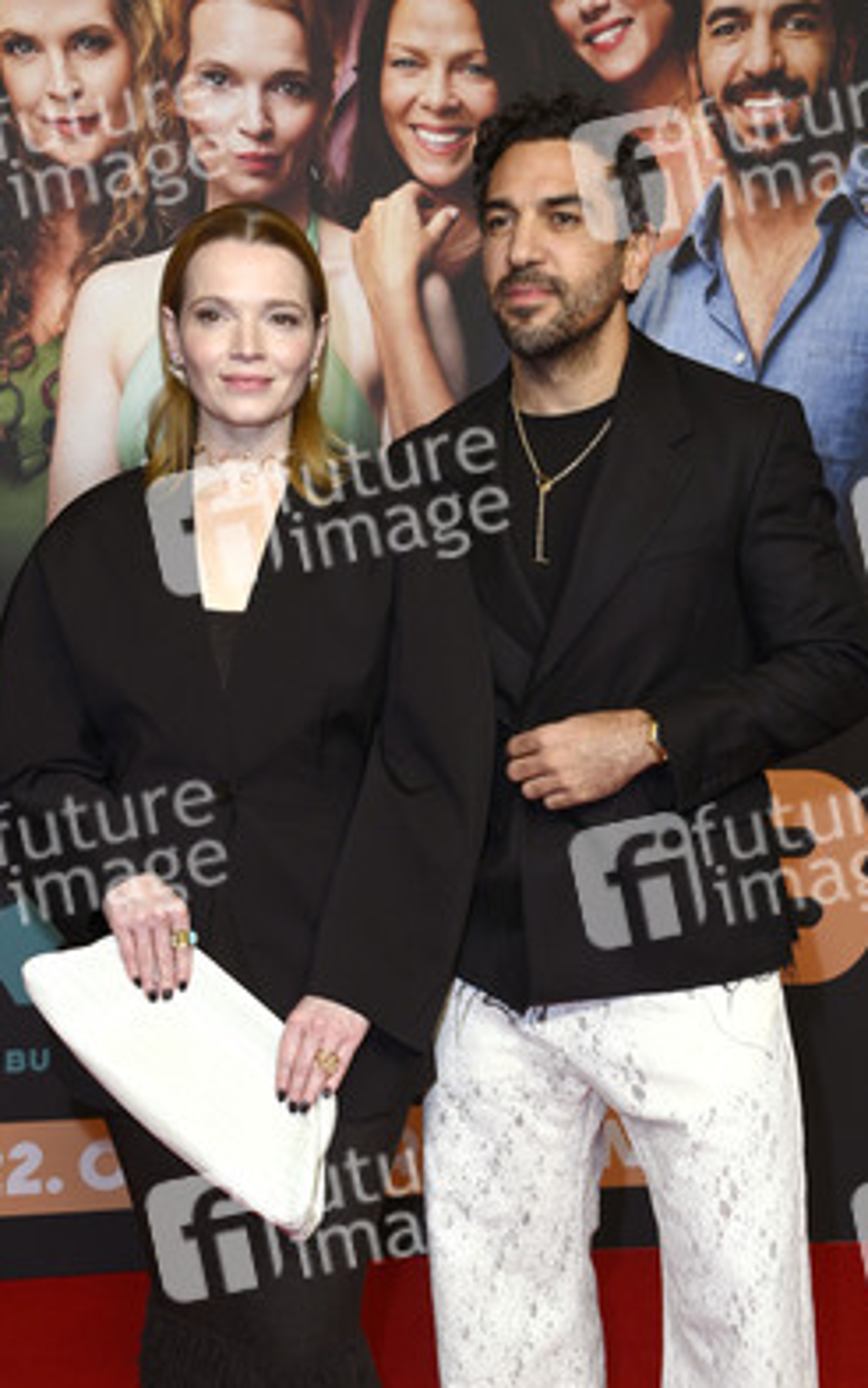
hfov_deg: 22.8
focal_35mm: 57
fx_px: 2155
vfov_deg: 35.7
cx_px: 430
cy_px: 689
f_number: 5.6
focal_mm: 55
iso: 1250
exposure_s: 1/250
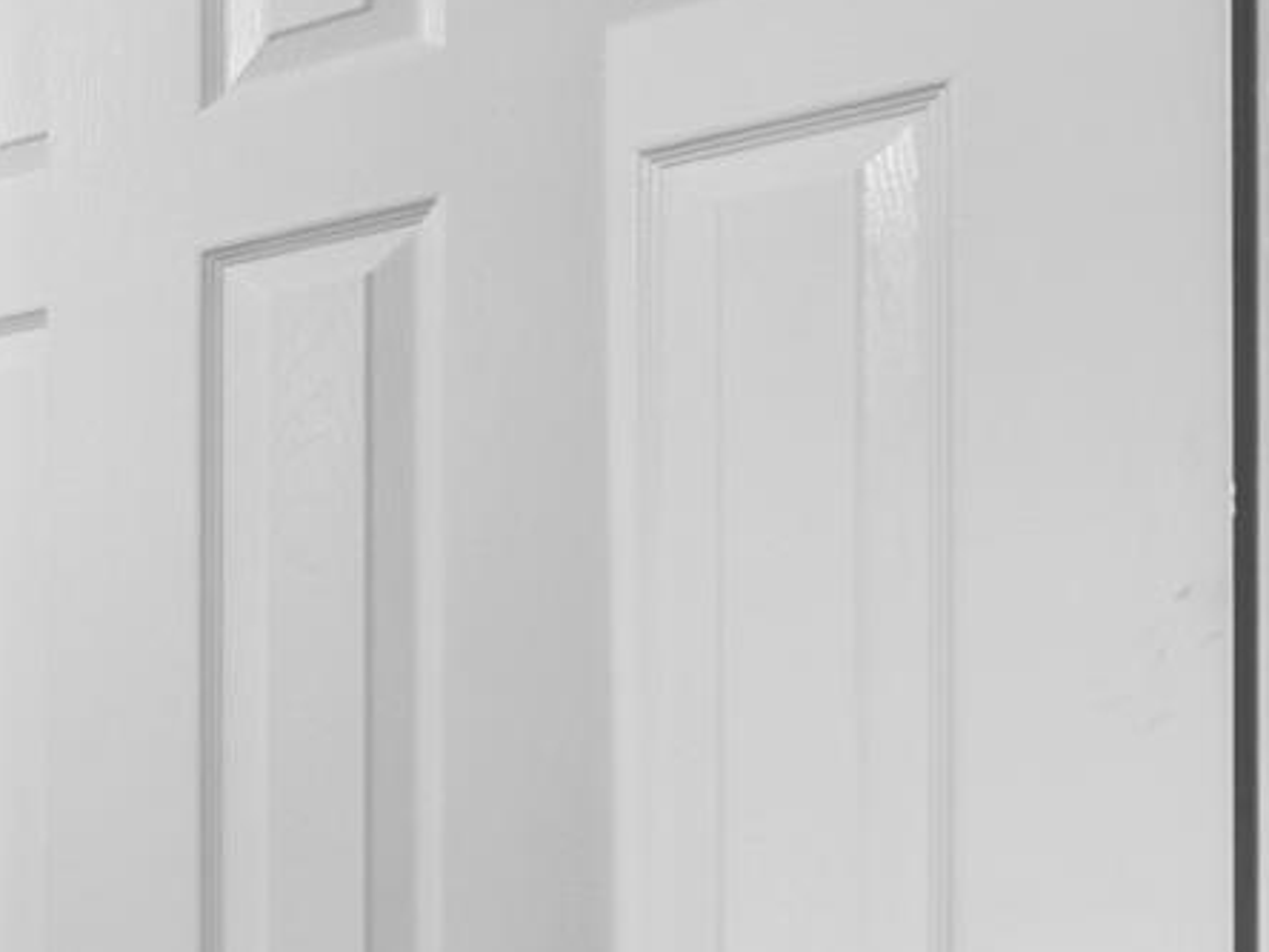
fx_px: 1906
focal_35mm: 52
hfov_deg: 22.6
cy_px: 938
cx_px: -972
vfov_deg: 26.6
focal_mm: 15
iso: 100
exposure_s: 1/20
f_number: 4
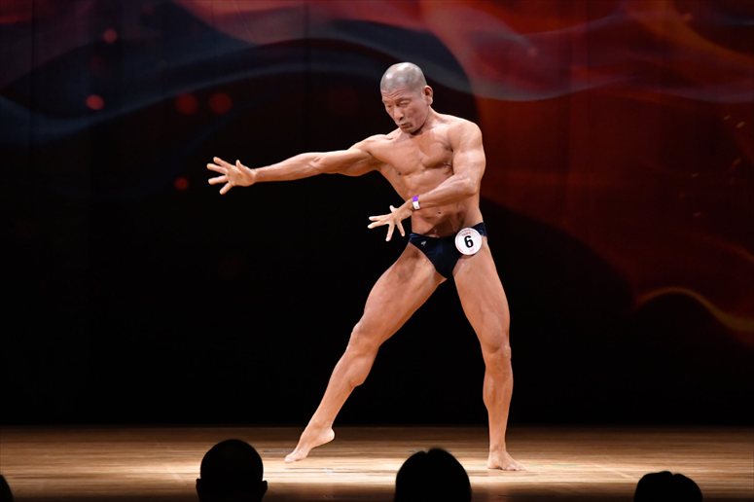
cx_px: 377
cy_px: 251
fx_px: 5338
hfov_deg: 8.1
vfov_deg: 5.4
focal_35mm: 255
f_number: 5.6
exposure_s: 1/400
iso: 4000
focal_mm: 170
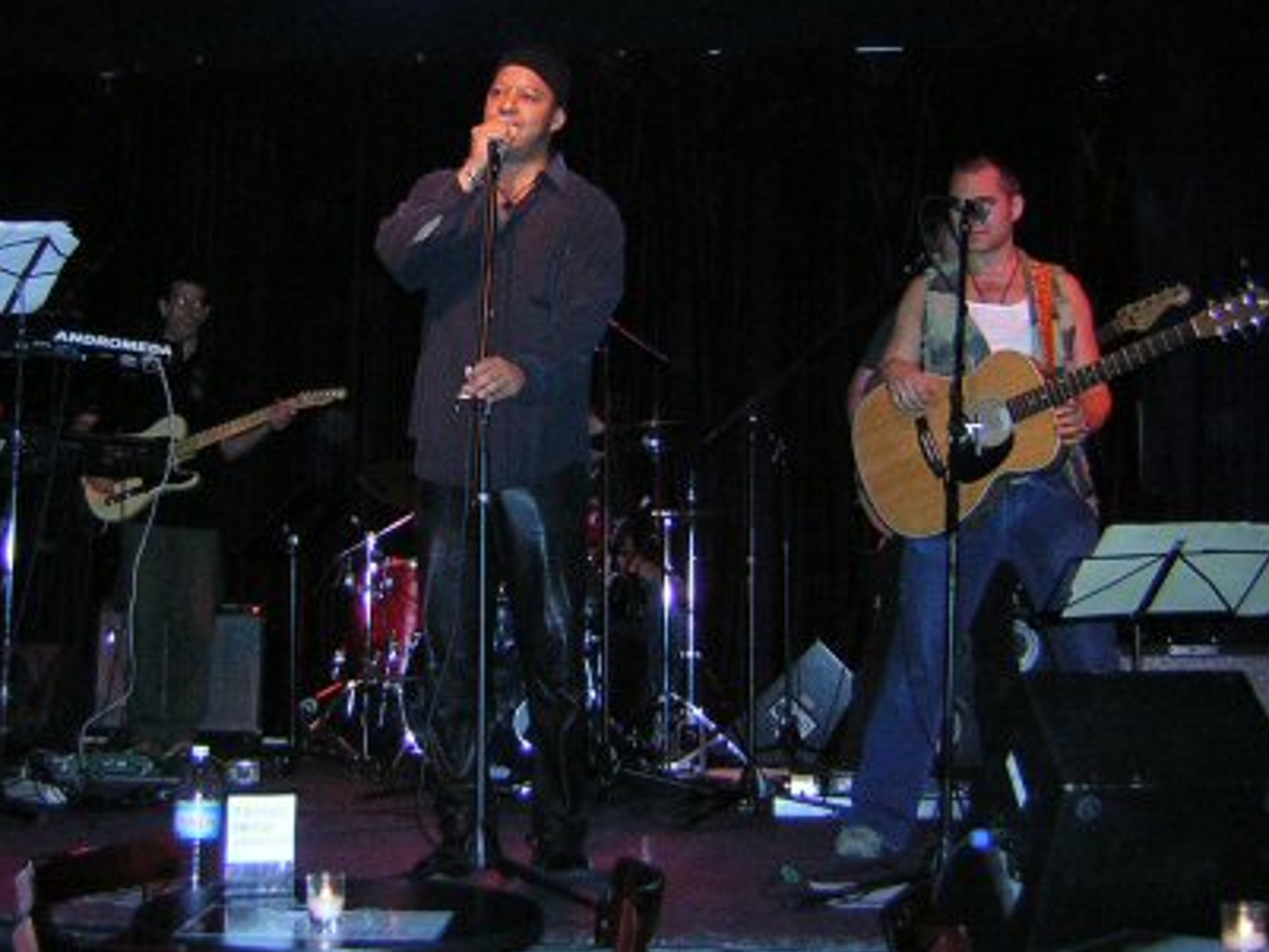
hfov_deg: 41.2
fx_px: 1687
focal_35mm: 46
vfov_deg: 31.4
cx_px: 595
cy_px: 376
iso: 200
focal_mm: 4.7
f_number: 2.6
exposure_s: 1/60.1
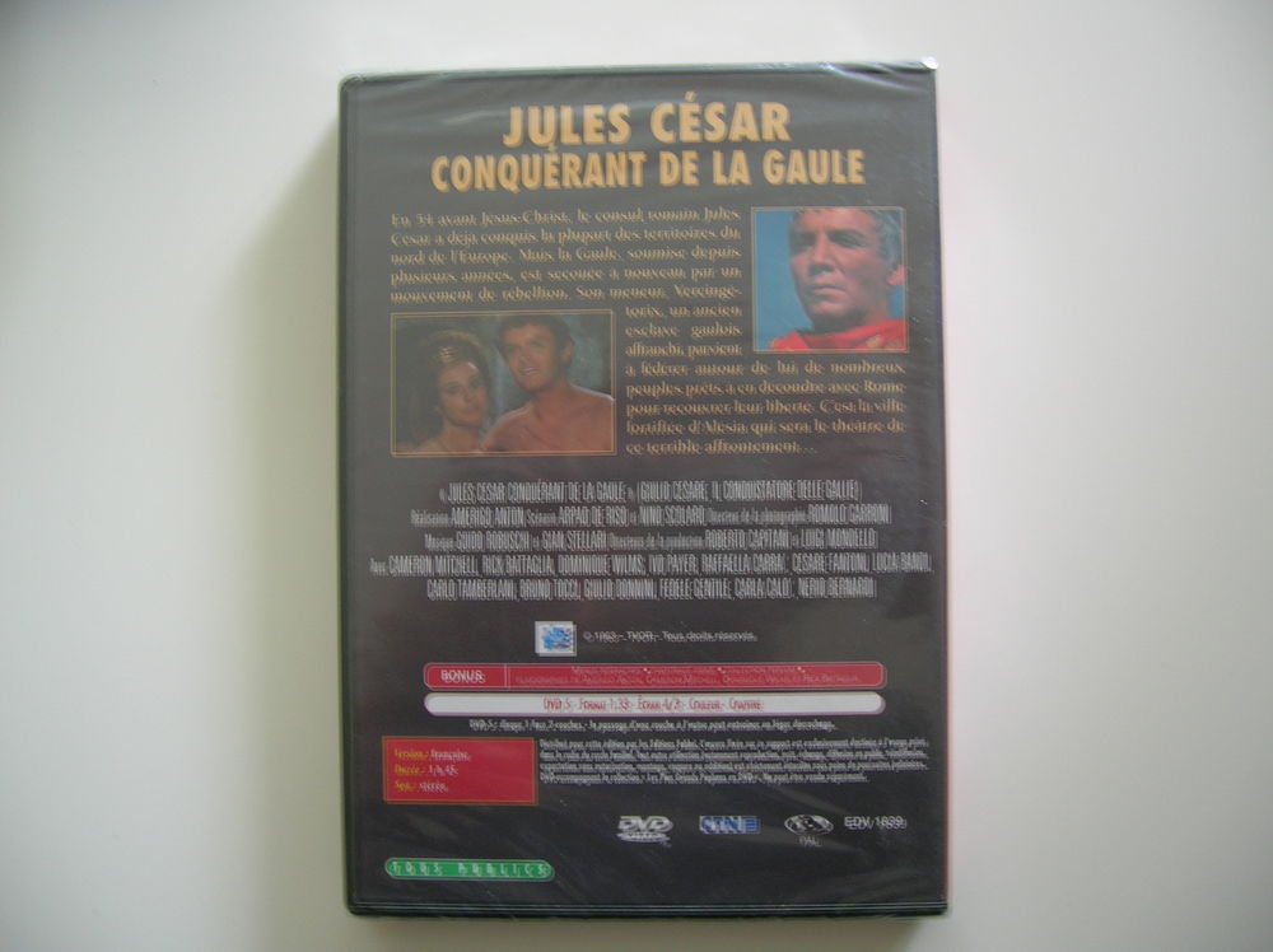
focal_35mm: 34
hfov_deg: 54.0
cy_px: 476
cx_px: 636
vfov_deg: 41.7
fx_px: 1249
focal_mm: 5.7
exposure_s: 1/5.7
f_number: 2.9
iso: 50
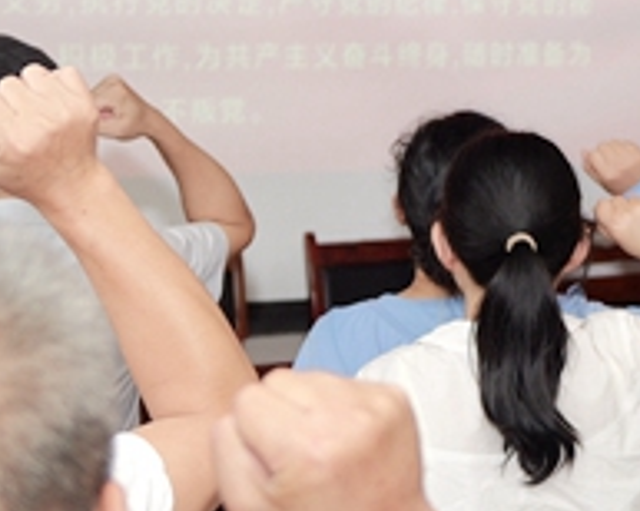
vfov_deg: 14.0
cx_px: 1121
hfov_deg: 15.4
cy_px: 460
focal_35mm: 109
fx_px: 2063
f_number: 2.8
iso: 400
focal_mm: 28
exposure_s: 1/200
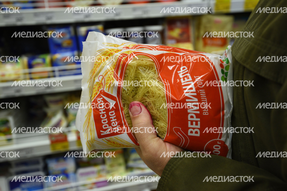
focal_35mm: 35
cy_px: 96
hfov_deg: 54.4
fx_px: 279
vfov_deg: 37.9
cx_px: 144
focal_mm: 35
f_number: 4
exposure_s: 1/200
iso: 1000
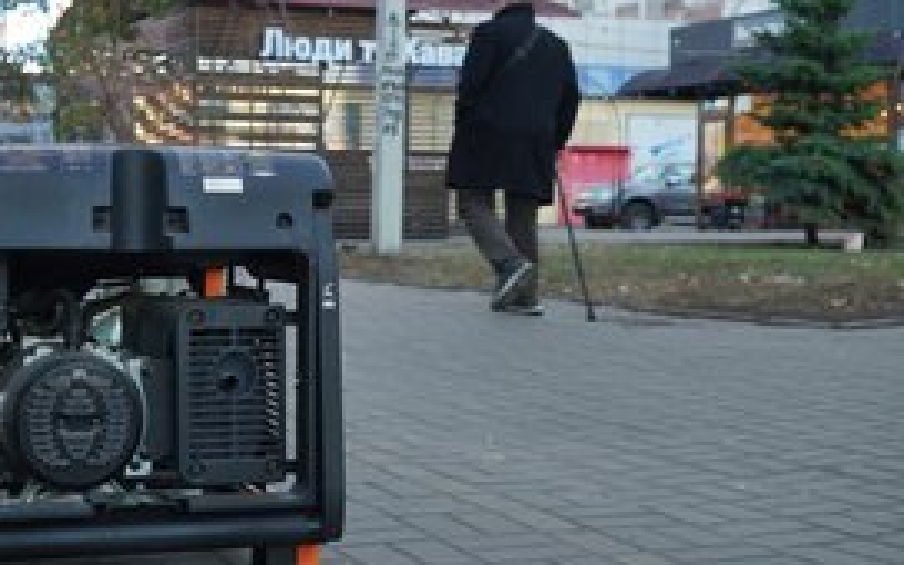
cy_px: 198
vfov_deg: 20.6
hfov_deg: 32.3
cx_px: 319
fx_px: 1552
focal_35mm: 63
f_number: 5.6
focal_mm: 42
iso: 100
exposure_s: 1/80
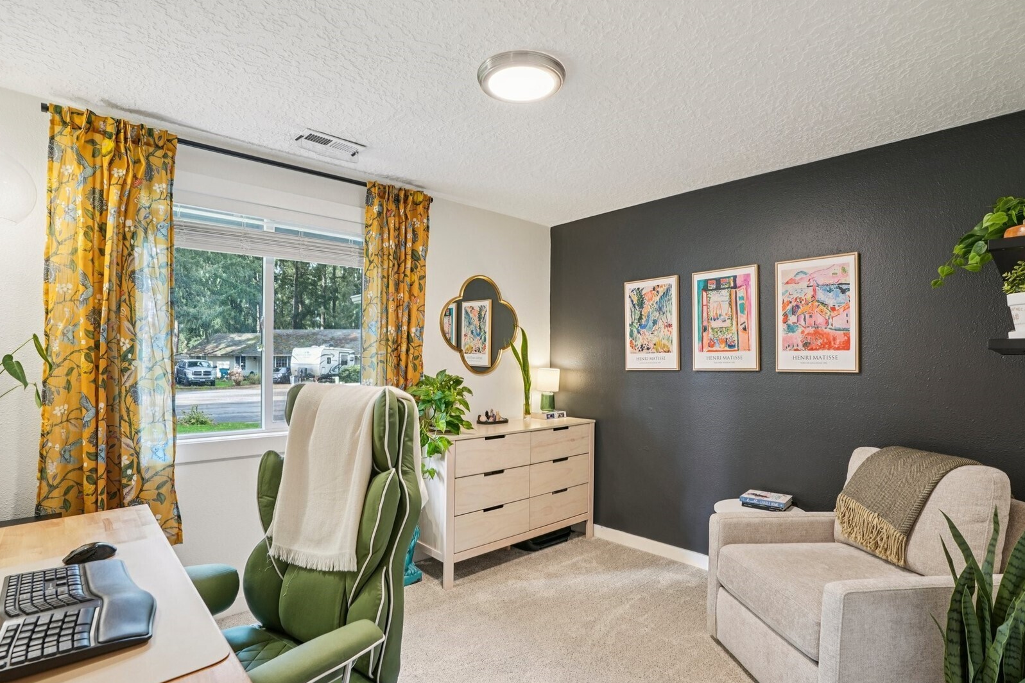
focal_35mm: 17
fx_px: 484
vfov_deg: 70.4
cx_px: 519
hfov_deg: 93.3
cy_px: 361
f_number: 8
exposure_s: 1/6
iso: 400
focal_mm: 16
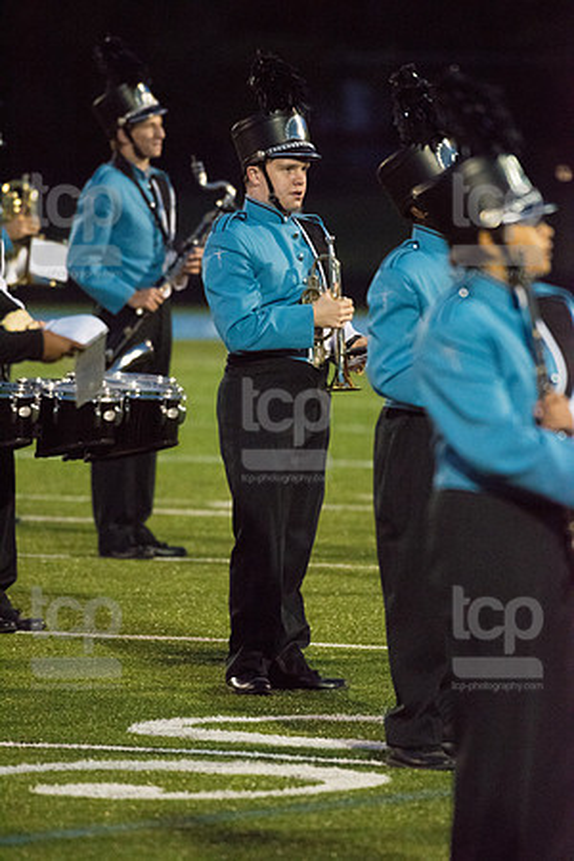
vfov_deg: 5.3
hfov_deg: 3.5
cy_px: 430
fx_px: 9327
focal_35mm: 390
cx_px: 287
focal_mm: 390
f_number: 5.6
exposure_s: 1/800
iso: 10000
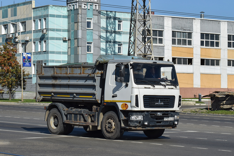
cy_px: 78
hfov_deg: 24.6
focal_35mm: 82
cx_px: 117
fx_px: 536
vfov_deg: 16.6
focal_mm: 55
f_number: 7.1
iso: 200
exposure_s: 1/1250
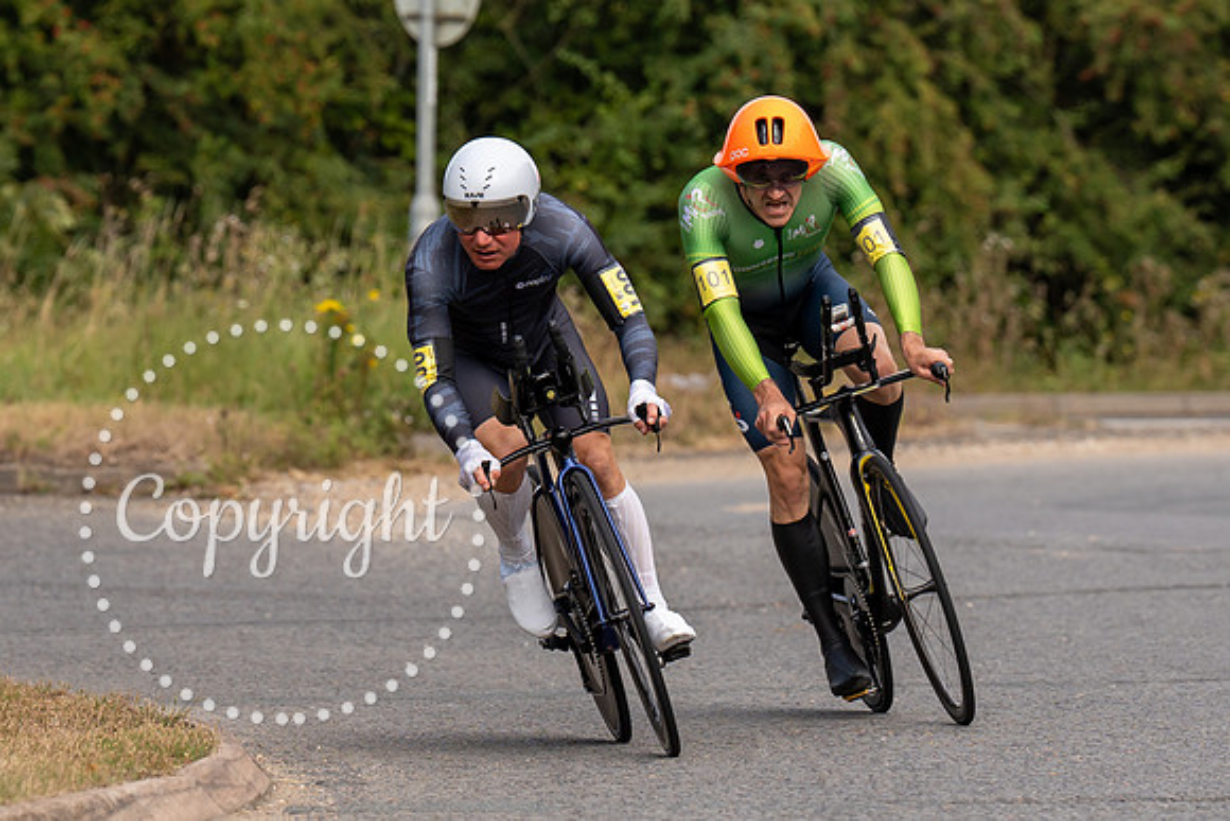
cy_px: 408
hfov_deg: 5.6
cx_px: 491
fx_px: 12512
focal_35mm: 366
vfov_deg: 3.8
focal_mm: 164
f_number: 4
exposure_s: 1/1000
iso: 200
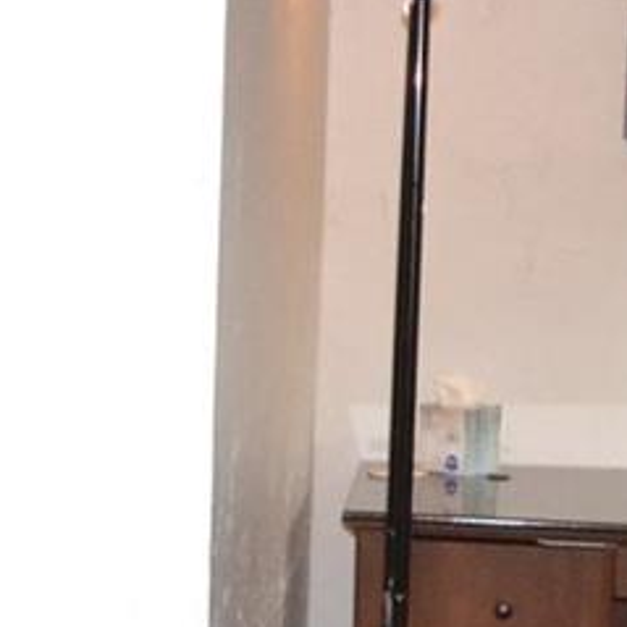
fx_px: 3504
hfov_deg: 10.0
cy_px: 506
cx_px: -176
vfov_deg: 10.2
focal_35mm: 171
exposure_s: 1/60
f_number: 5.6
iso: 3200
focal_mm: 20
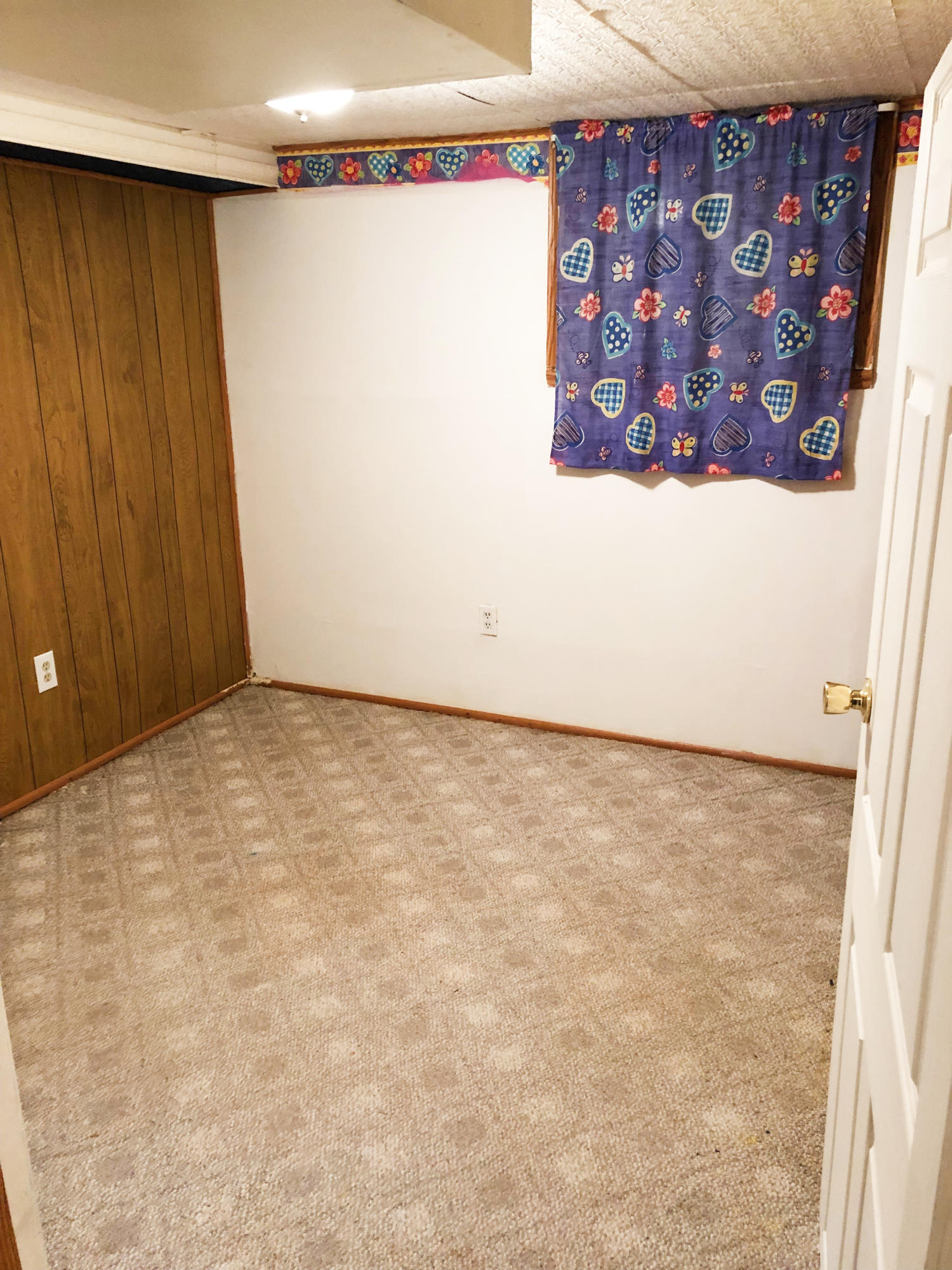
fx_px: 1027
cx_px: 476
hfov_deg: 49.7
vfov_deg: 63.4
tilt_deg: -14.9
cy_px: 635
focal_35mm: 28
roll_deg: +0.1
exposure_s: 1/9
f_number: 1.8
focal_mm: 3.99
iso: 100
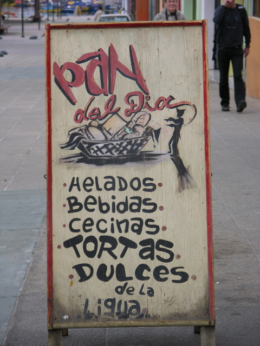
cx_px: 130
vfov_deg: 12.3
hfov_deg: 9.3
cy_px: 173
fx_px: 1602
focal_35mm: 160
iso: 50
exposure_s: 1/138
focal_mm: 41.1
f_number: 3.9
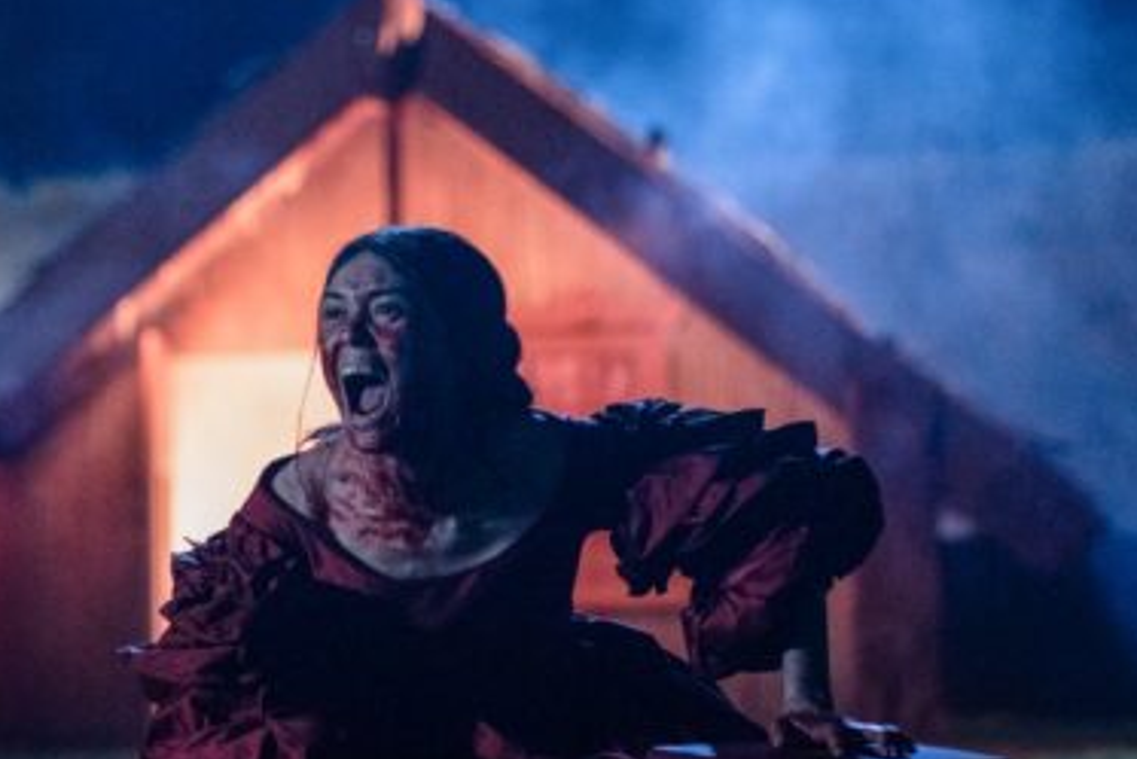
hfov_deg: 19.8
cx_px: 375
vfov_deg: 13.3
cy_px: 576
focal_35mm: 103
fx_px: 3254
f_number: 1.6
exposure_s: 1/200
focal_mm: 50
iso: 2500
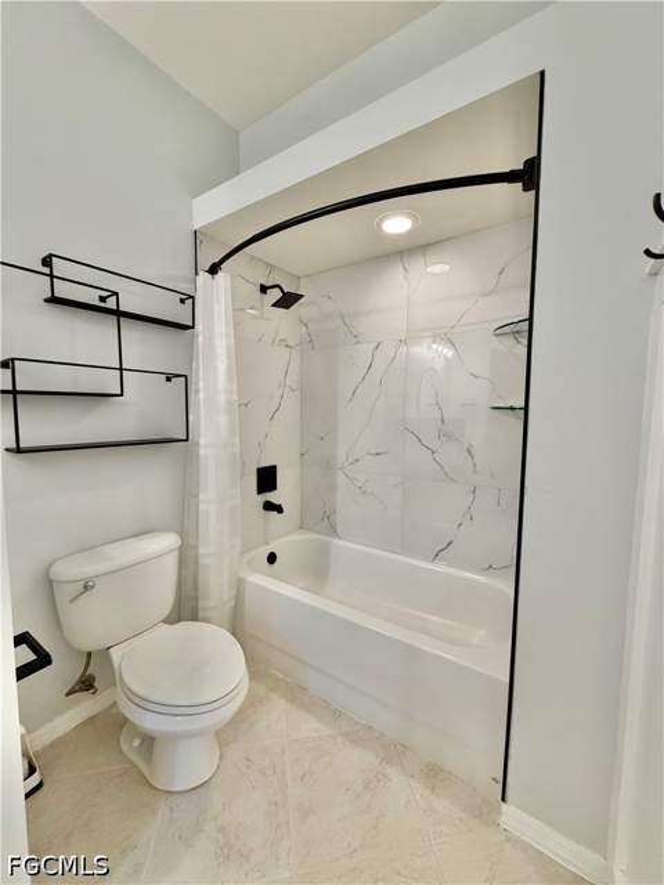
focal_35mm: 14
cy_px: 442
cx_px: 332
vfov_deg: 102.1
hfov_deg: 85.7
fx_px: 358
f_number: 2.2
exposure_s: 1/120
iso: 250
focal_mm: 2.22
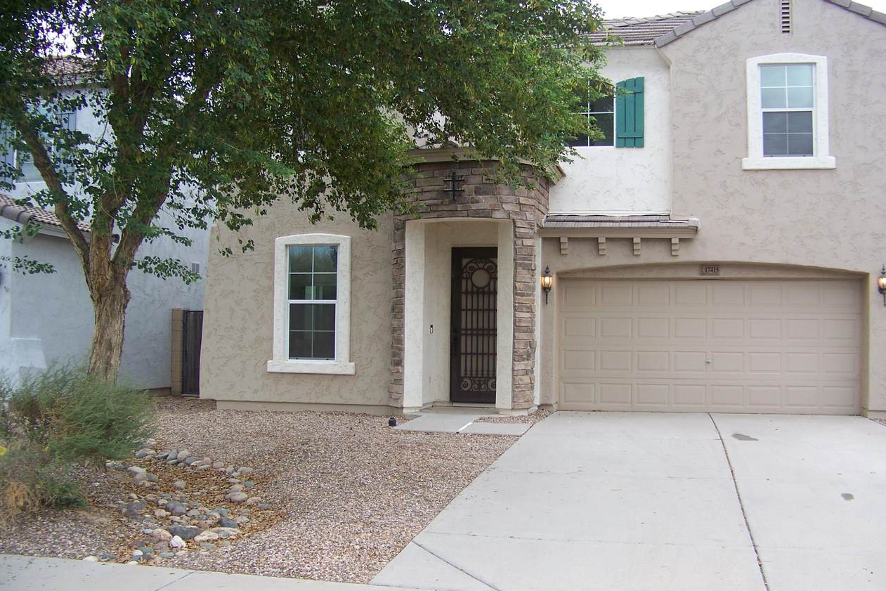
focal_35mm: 38
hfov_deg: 50.7
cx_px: 445
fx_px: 935
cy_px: 313
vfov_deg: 35.1
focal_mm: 5.85
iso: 64
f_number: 2.8
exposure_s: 1/100
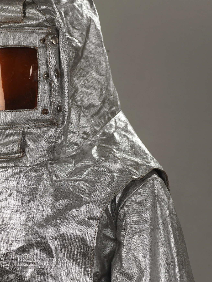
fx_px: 621
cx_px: 57
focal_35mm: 76
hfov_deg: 19.3
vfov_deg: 25.6
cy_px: 170
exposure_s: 1/160
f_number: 3.2
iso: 200
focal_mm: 32
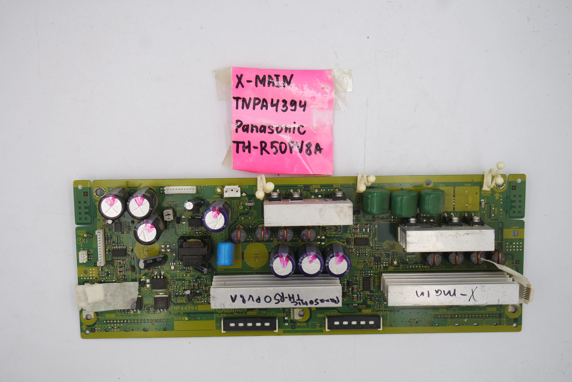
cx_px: 286
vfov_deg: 31.2
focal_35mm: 43
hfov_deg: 45.4
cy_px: 191
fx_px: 683
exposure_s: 1/125
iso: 160
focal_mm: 16
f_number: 5.6
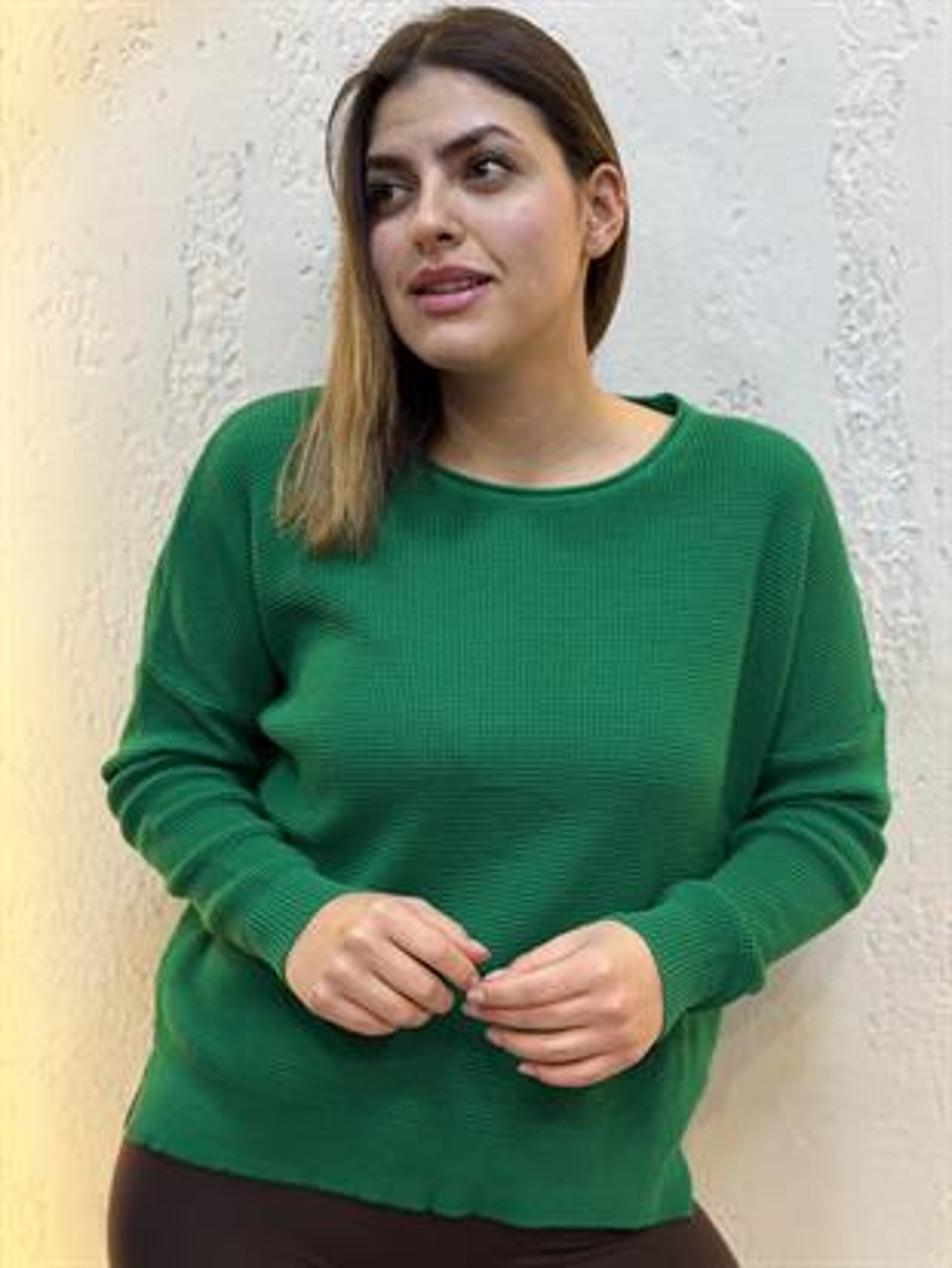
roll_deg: +1.4
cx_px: 476
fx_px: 1759
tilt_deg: -9.9
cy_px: 634
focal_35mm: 48
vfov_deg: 39.6
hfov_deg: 30.3
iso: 80
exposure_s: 1/100
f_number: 1.78
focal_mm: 6.76
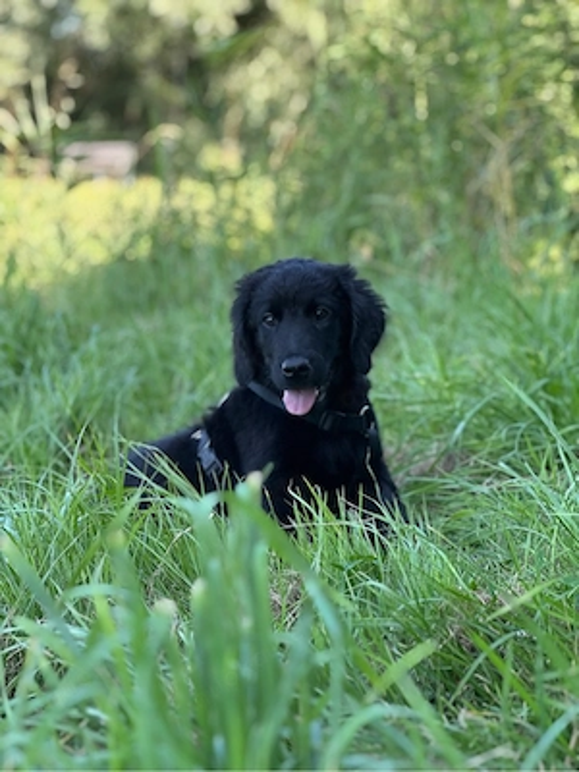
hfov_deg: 19.1
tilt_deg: -6.6
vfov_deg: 25.3
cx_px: 290
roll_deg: -0.3
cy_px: 386
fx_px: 1717
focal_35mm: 77
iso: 50
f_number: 2.8
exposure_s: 1/121
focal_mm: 9
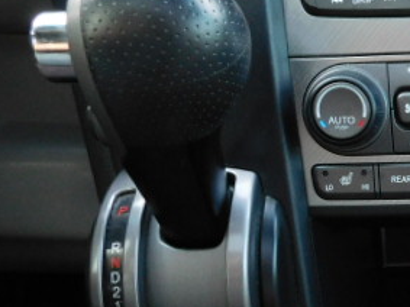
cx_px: 456
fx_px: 616
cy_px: 164
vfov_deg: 28.0
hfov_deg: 32.2
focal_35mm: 52
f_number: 3
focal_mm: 4
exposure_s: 1/30
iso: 360
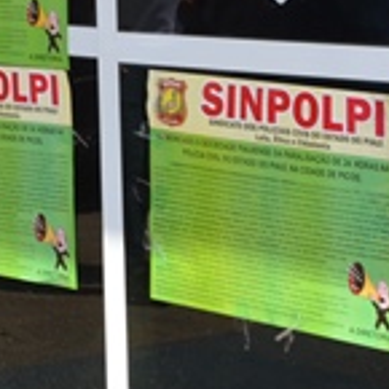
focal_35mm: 180
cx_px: -300
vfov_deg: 9.4
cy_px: -224
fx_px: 2288
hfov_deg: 9.3
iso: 100
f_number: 9
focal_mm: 20
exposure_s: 1/200
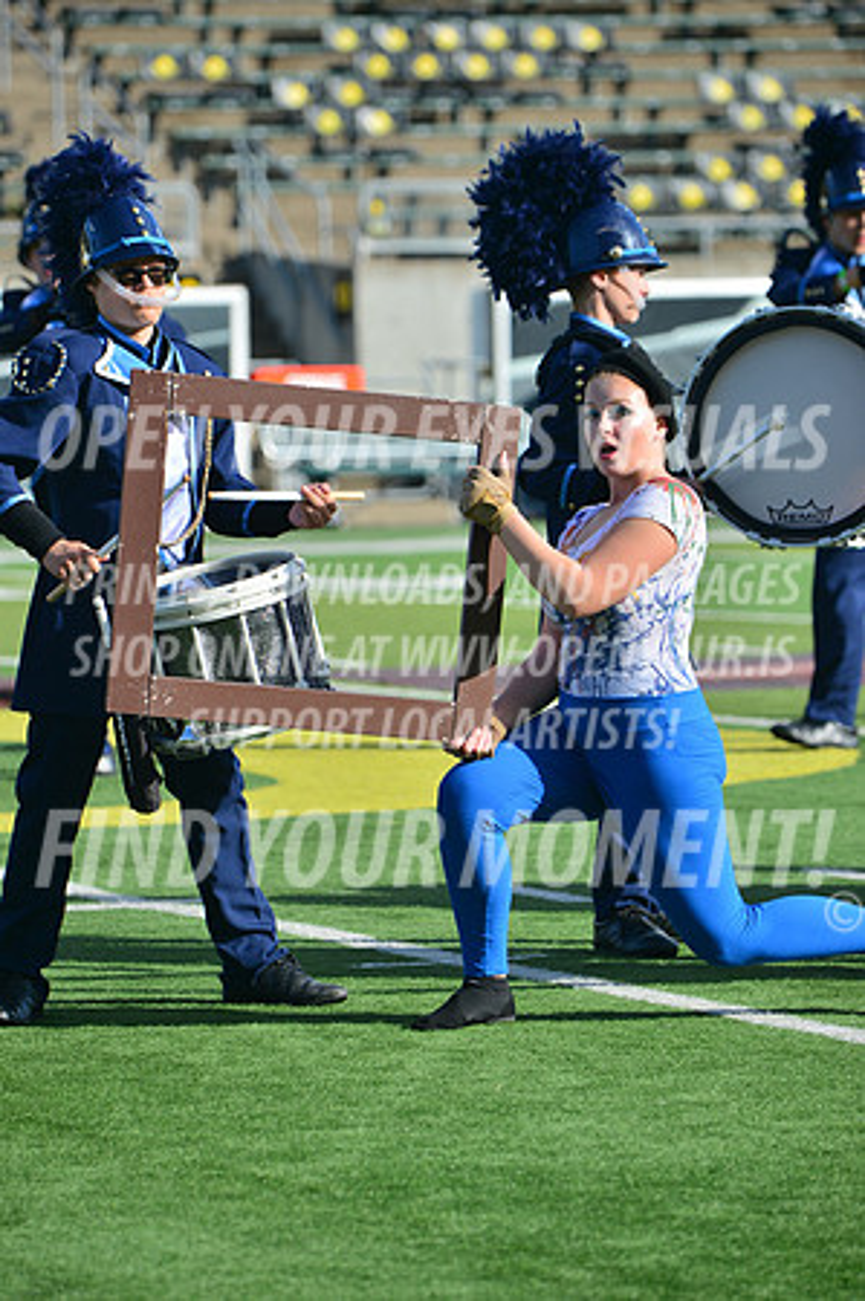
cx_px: 432
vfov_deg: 9.0
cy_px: 650
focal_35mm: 230
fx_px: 8308
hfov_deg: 6.0
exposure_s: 1/800
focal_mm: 230
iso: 125
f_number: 5.6
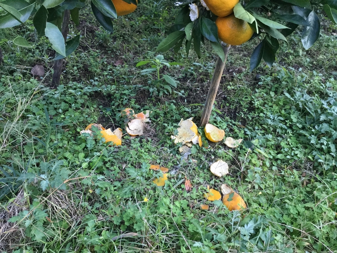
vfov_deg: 45.4
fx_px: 302
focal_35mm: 31
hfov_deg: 58.4
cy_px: 126
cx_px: 168
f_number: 2.4
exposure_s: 1/30
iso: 40
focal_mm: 3.3
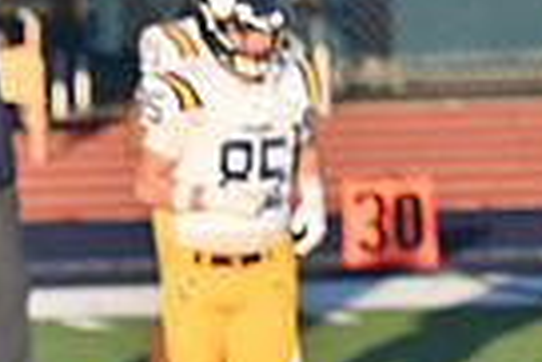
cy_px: 523
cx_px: -414
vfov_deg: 1.1
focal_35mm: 1277
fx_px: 19246
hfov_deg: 1.6
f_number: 4
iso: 100
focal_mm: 200
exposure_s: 1/1000
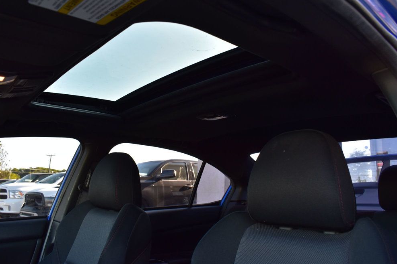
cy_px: 129
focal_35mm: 28
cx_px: 196
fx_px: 309
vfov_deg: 46.4
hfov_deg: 65.5
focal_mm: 18
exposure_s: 1/60
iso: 400
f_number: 8
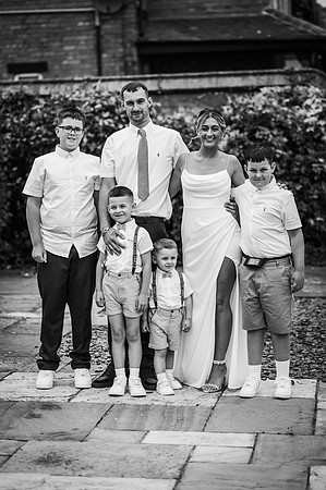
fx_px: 1157
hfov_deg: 16.0
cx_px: 163
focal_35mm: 85
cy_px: 245
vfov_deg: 23.9
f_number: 2.2
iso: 100
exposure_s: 1/2000
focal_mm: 85
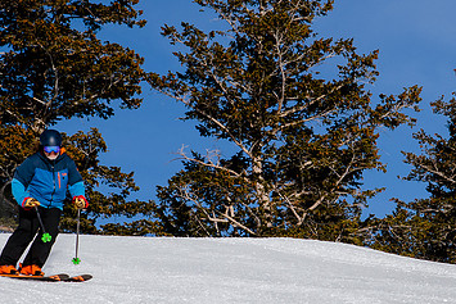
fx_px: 4143
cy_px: 200
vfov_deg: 4.2
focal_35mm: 327
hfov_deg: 6.3
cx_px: 231
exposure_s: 1/1000
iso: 160
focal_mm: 95
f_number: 8
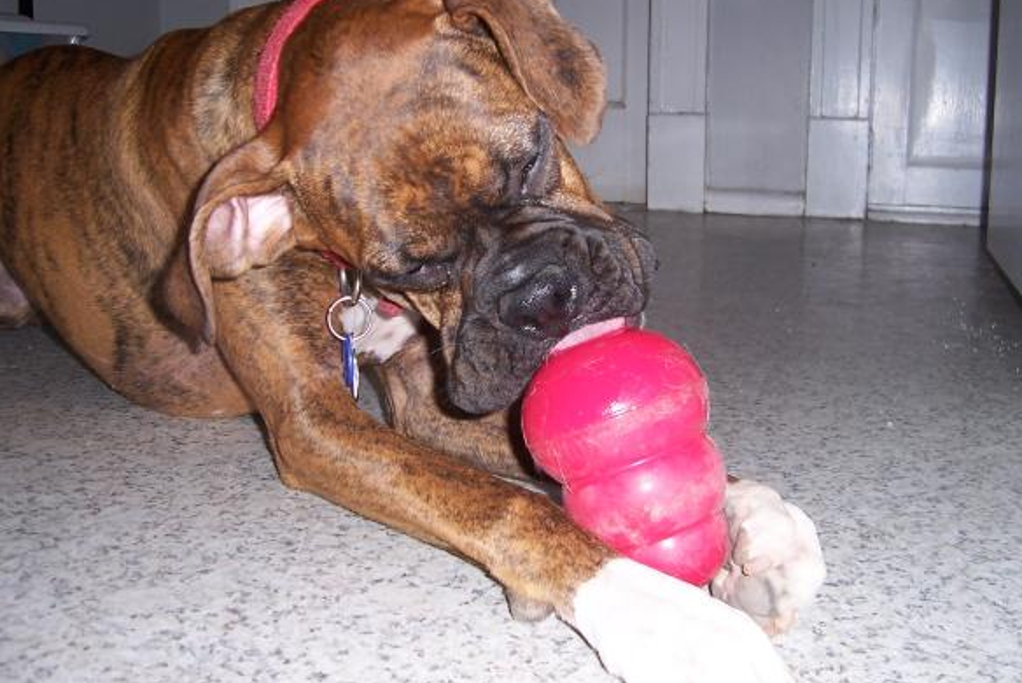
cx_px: 518
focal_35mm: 41
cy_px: 298
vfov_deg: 32.6
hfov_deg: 47.4
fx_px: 1164
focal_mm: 6
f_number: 3
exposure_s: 1/60
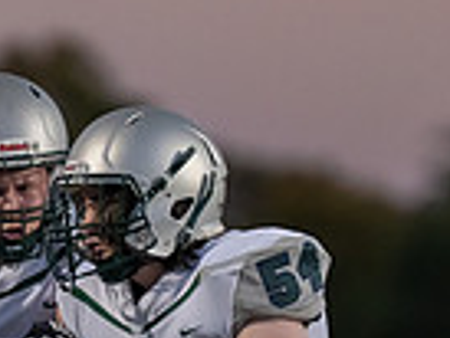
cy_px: 441
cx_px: 63
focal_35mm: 1200
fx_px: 15613
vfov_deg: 1.2
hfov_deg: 1.7
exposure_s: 1/1000
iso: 1250
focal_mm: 200
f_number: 2.8
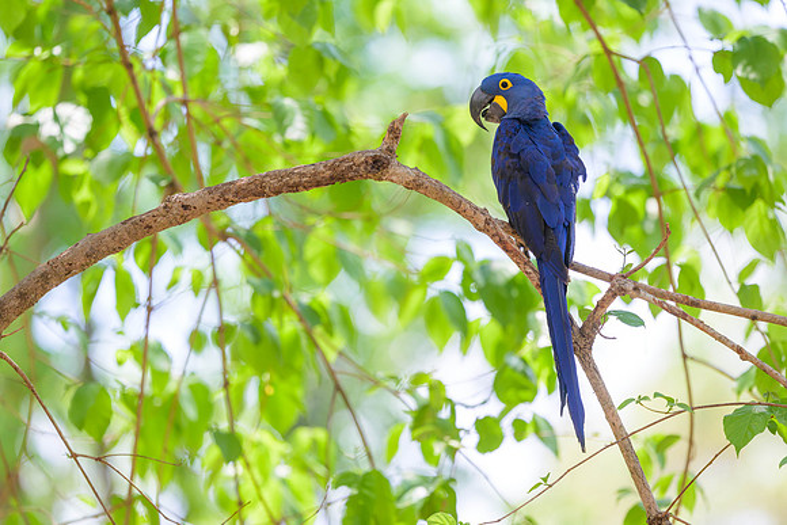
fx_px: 10345
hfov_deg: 4.4
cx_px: 363
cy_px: 266
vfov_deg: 2.9
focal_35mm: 473
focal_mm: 400
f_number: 2.8
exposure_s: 1/4000
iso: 1100
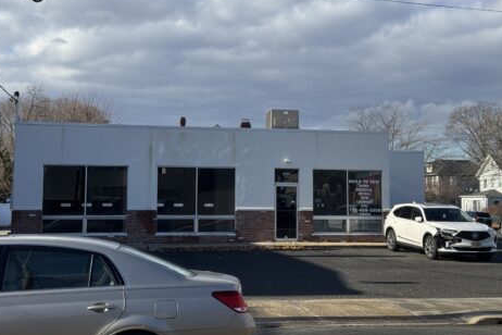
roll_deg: -0.3
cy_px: 137
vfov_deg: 25.0
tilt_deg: +4.3
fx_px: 753
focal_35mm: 54
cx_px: 247
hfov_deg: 36.9
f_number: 1.78
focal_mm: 6.76
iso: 64
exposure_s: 1/4310
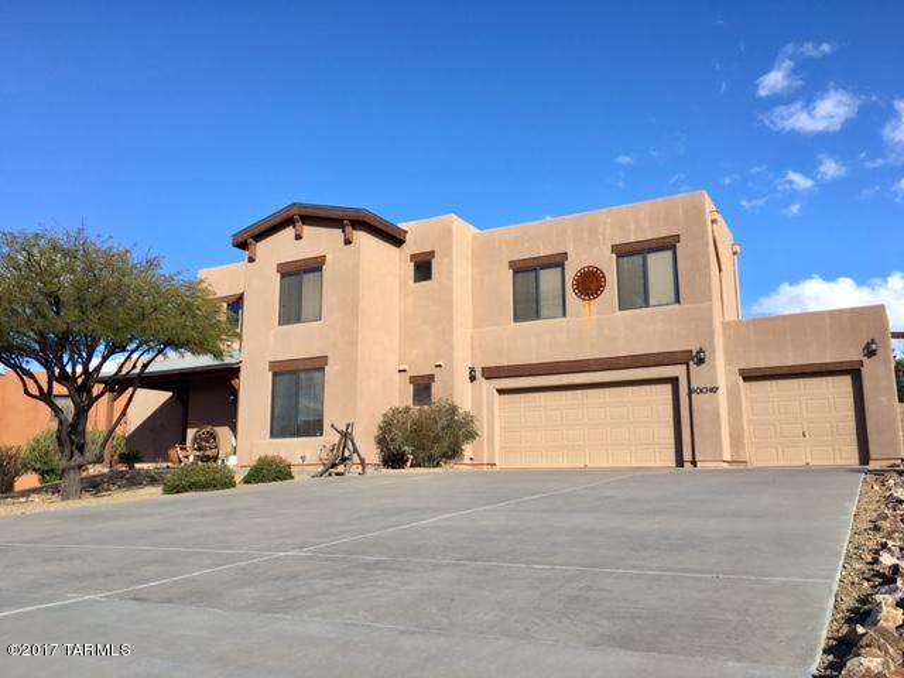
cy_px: 339
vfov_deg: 48.2
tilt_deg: +10.3
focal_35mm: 29
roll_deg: +1.2
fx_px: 757
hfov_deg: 61.7
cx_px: 452
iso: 25
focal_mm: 4.15
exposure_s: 1/1261
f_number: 2.2
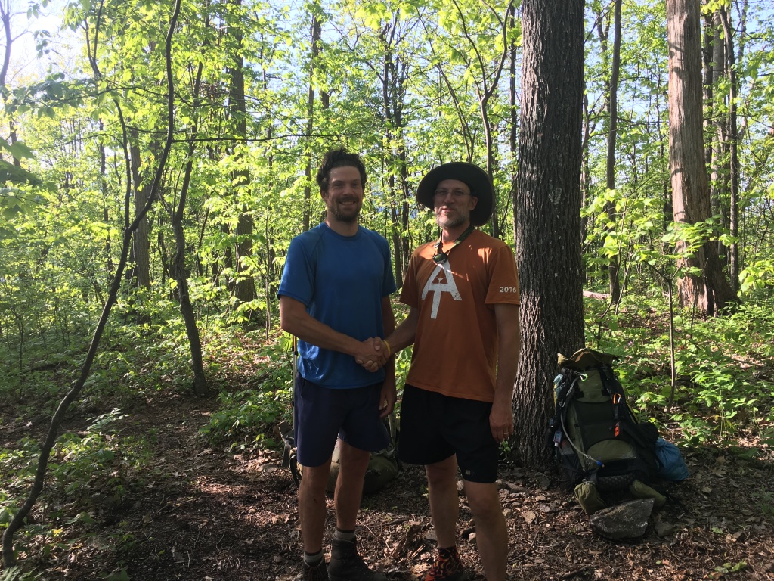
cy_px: 290
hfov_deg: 61.7
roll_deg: -0.8
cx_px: 387
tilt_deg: -9.1
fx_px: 648
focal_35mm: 29
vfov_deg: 48.2
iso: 25
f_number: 2.2
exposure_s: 1/141
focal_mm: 4.15
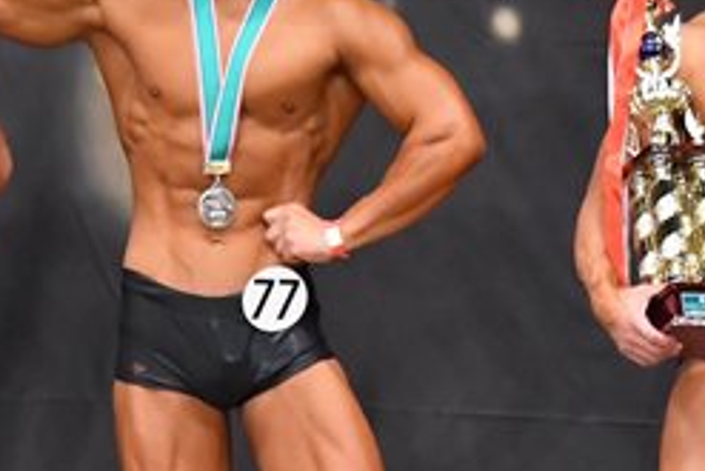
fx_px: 12403
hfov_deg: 3.3
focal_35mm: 633
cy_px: 351
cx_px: 532
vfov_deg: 2.2
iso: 6400
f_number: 5.6
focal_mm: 135
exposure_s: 1/400
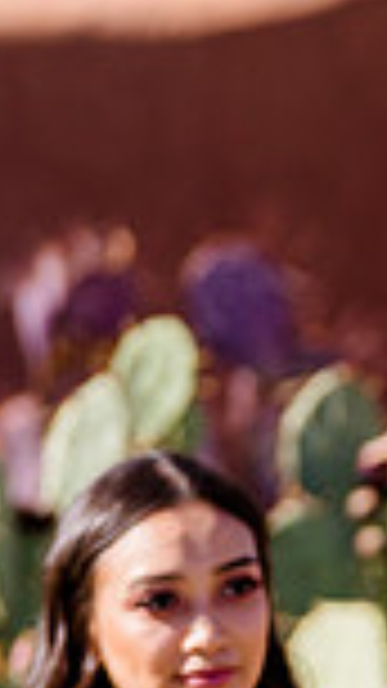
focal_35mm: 793
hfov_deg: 1.5
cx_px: 1238
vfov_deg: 2.7
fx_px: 14475
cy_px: 762
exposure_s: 1/800
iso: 200
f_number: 3.5
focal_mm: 200
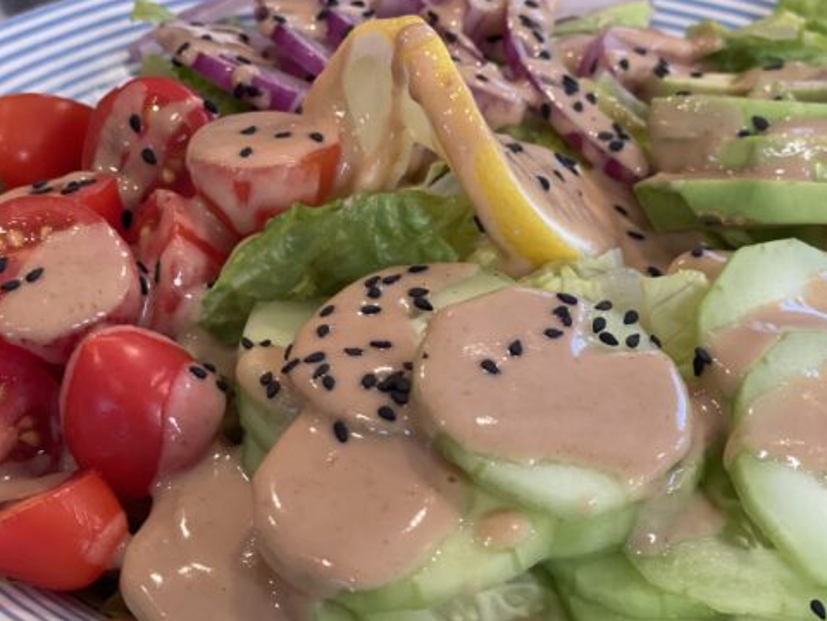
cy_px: 348
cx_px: 453
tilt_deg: -36.6
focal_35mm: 65
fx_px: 1553
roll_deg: -0.2
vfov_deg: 22.6
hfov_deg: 29.8
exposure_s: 1/60
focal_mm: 6
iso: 160
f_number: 2
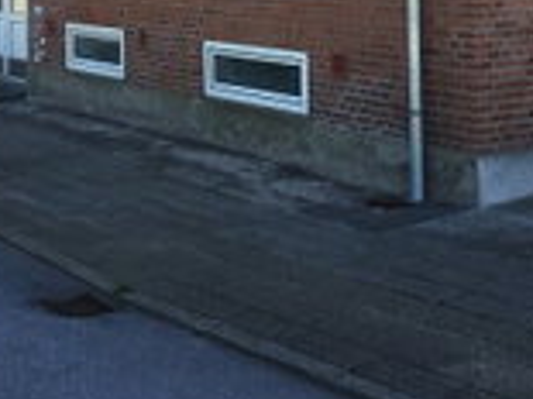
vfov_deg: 17.5
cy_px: -83
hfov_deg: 24.4
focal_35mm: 80
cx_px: 196
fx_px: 1231
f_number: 2.4
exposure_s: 1/399
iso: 25
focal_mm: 3.3
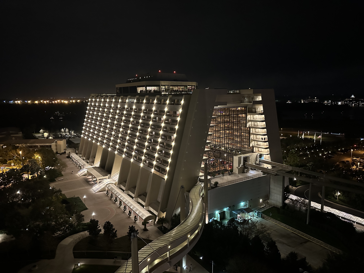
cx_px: 182
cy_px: 136
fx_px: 252
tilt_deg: -10.5
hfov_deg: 71.6
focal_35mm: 24
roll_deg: +1.0
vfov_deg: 56.8
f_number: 1.78
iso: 1250
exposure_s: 1/30
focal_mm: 6.86
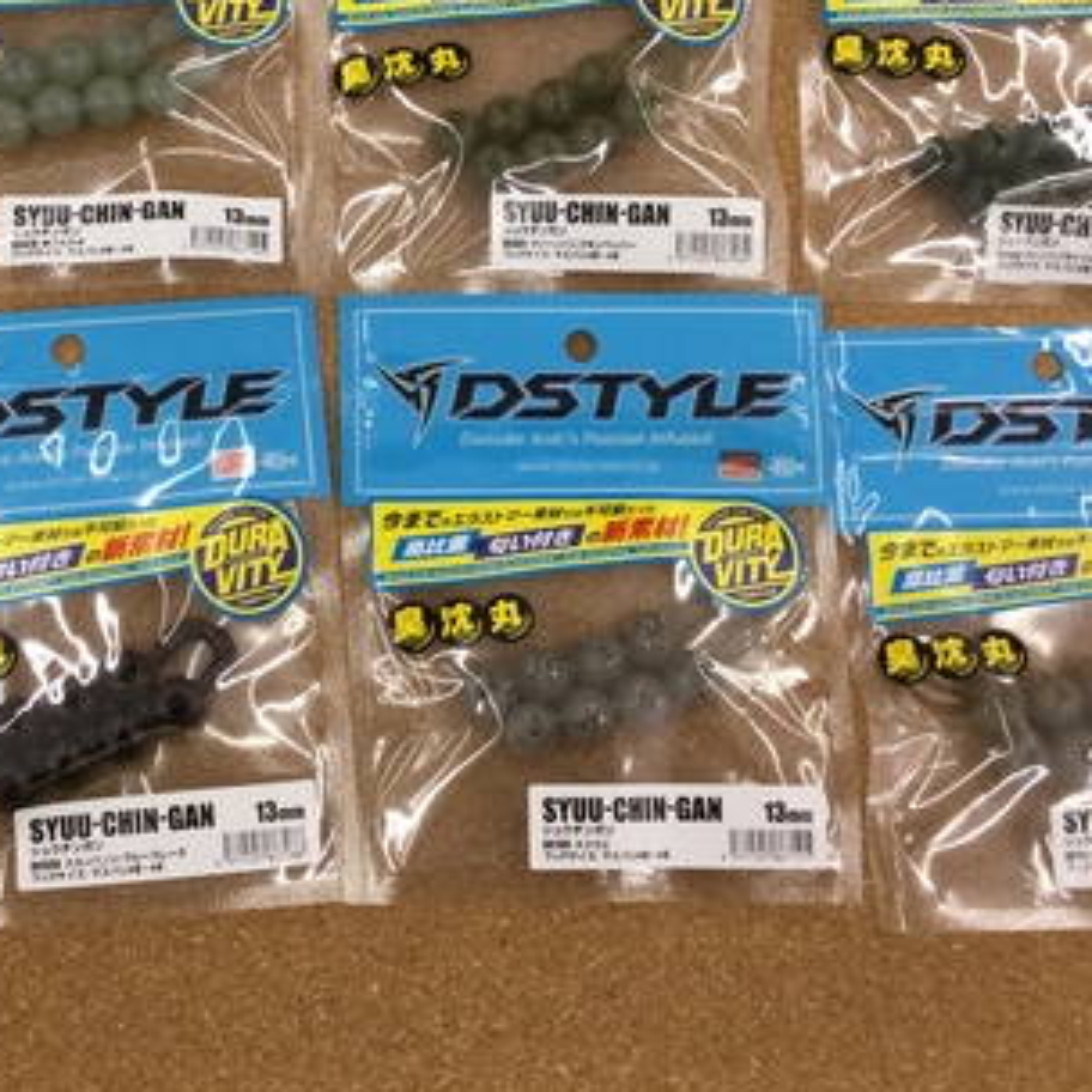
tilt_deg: -78.1
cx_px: 334
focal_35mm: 54
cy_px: 366
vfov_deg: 31.4
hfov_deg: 31.3
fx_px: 1927
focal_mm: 3.3
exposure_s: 1/40
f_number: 2.4
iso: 32
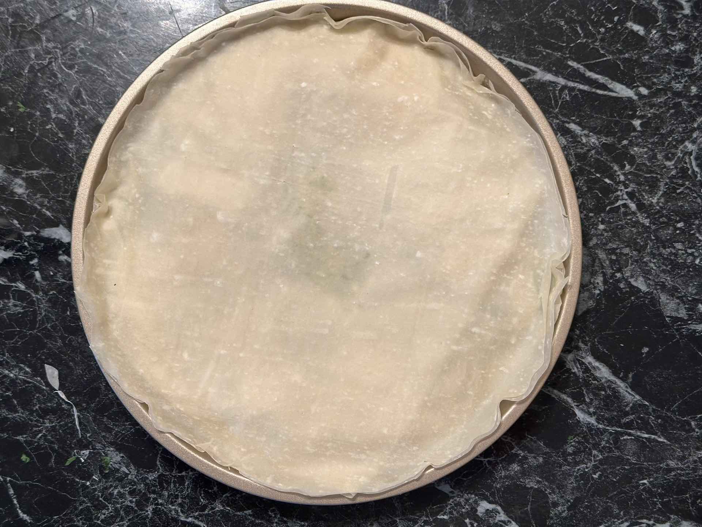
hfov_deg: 39.7
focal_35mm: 48
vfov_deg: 30.3
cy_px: 264
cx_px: 351
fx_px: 973
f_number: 1.78
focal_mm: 6.86
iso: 100
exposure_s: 1/50
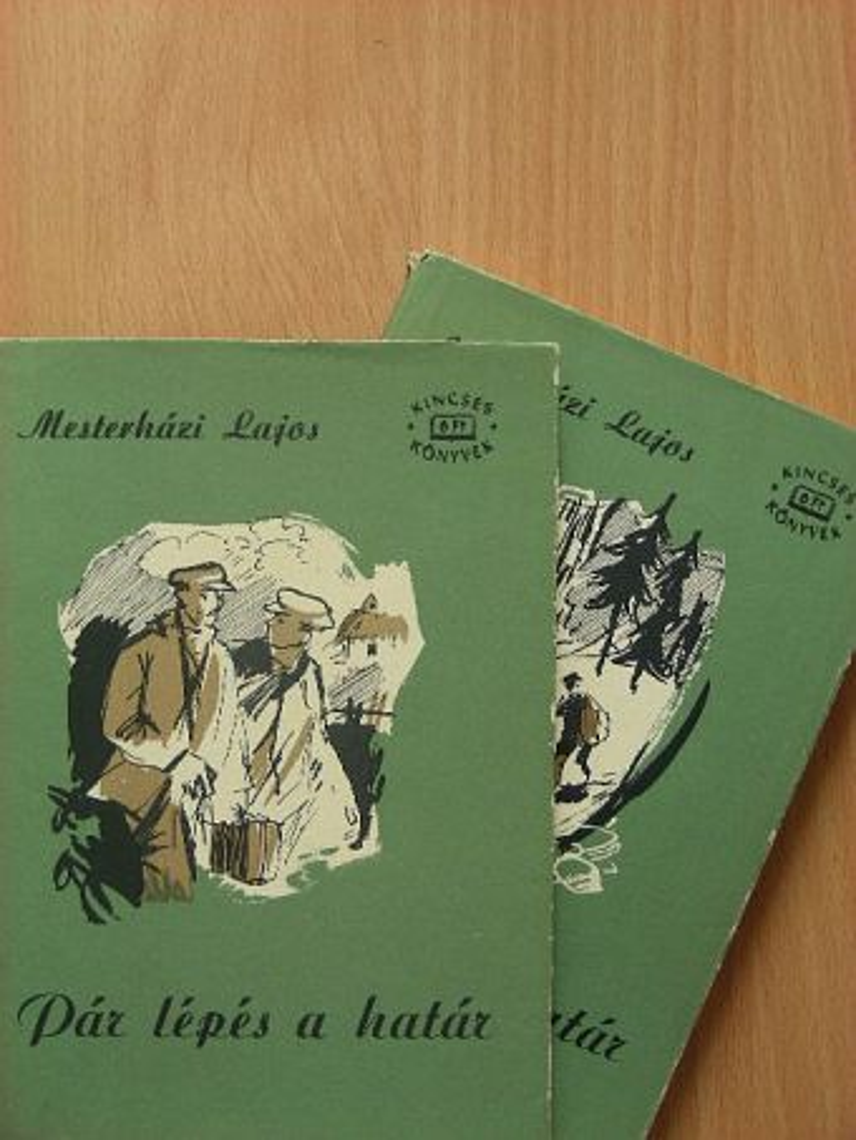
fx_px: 2307
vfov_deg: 27.8
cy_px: 570
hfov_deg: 21.0
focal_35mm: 70
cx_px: 428
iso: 86
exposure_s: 1/30
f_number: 3.5
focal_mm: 11.7
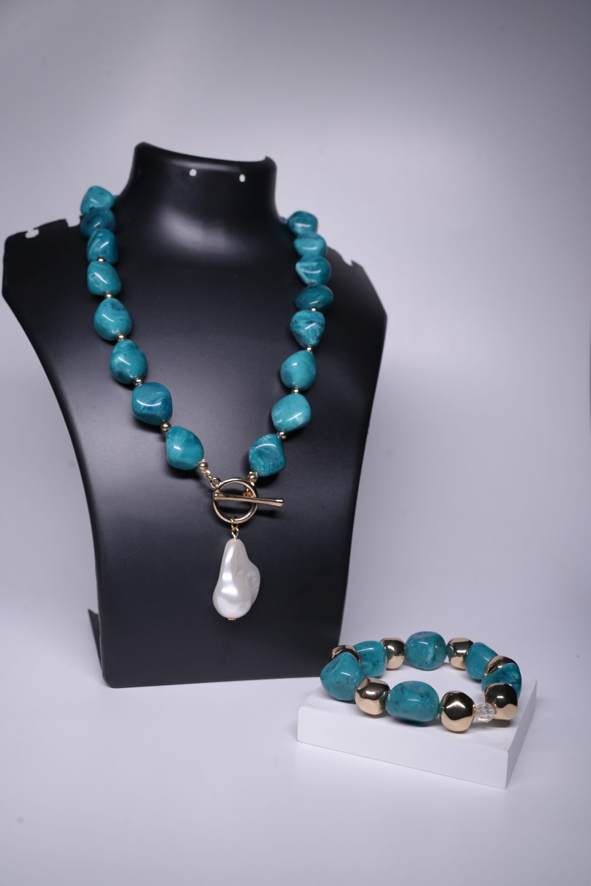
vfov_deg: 54.4
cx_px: 296
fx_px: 862
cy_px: 443
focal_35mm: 35
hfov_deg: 37.9
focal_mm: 35
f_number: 9
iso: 1250
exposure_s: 1/160
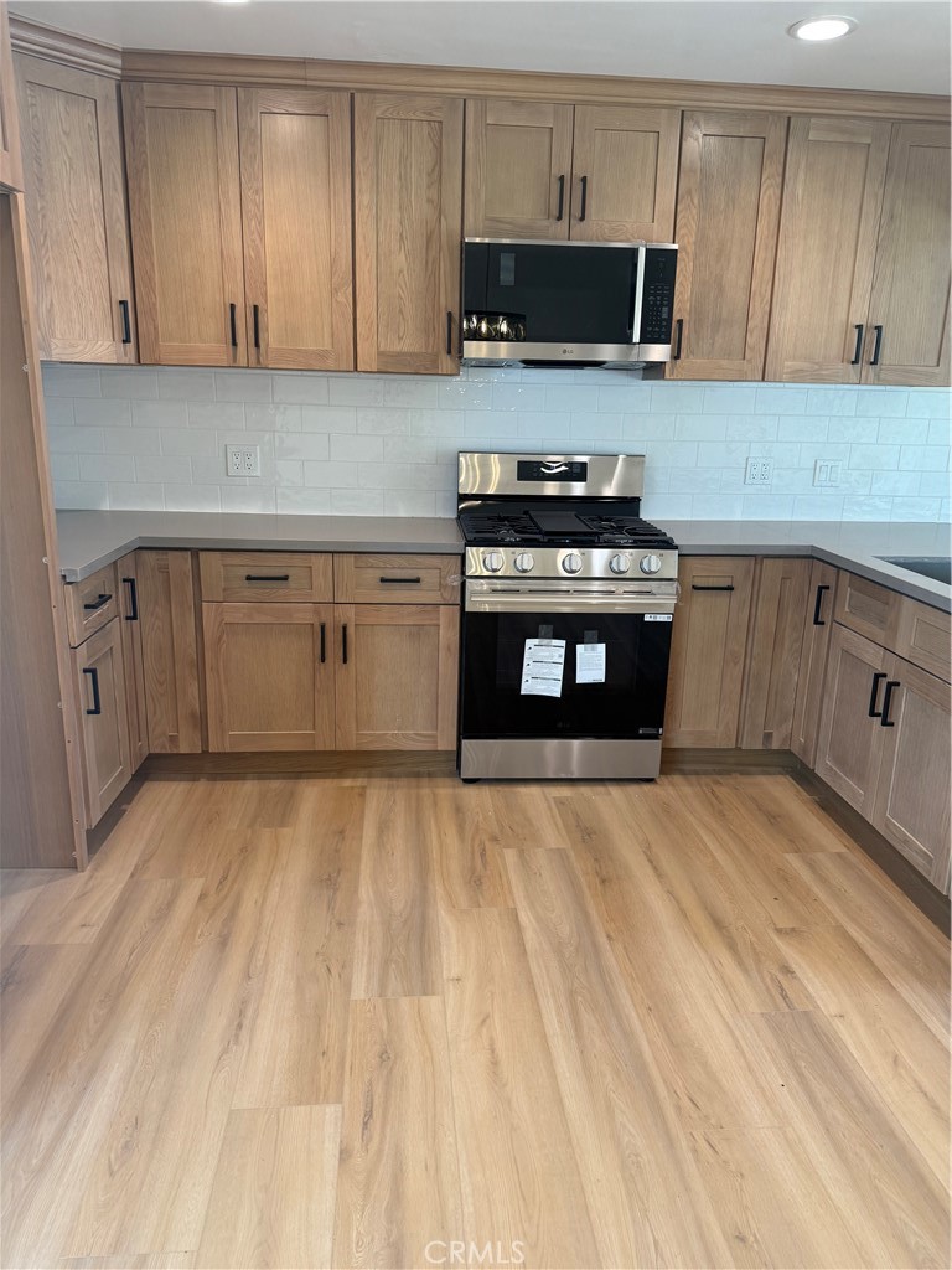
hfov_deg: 56.8
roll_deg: -1.6
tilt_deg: -14.6
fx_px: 880
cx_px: 476
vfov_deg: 71.6
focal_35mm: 24
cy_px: 635
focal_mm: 6.76
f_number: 1.78
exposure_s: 1/121
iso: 125
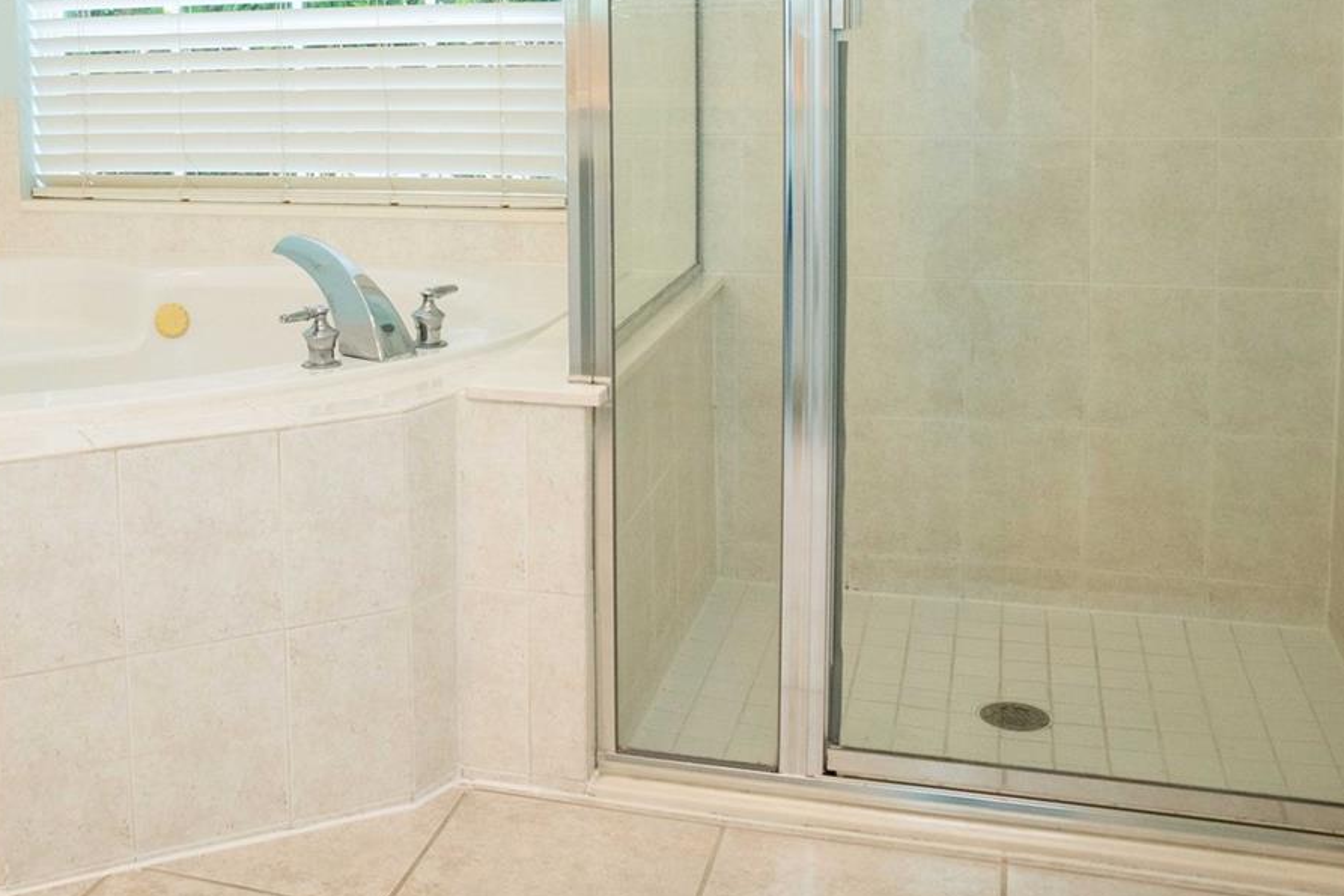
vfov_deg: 30.0
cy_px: 117
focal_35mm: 43
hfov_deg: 44.4
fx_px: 1605
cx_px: 391
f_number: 6.3
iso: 1000
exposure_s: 1/250
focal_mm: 24
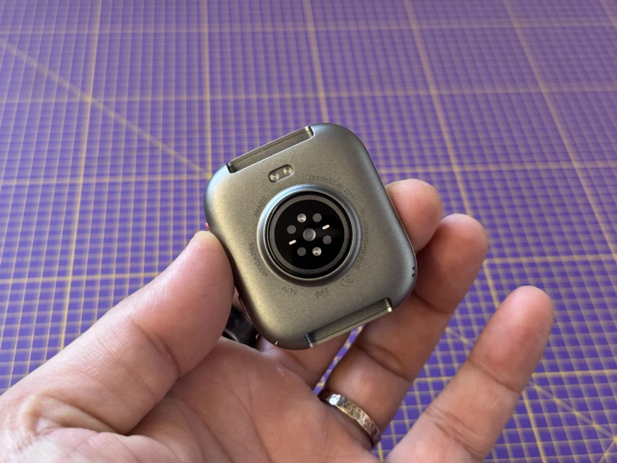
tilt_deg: -46.9
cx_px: 308
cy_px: 232
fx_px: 856
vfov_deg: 30.3
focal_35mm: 48
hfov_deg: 39.7
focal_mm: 6.76
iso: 200
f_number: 1.78
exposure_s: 1/50
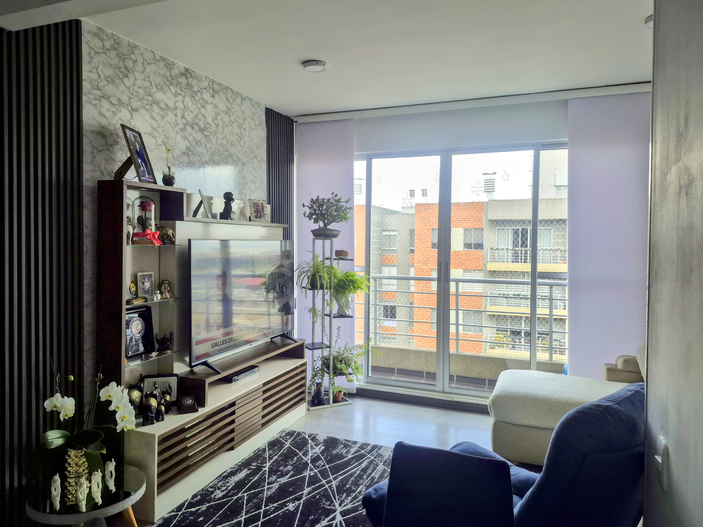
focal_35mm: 24
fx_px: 487
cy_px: 253
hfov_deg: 71.6
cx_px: 339
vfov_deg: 56.8
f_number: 1.8
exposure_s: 1/286
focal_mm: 5.4
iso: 25
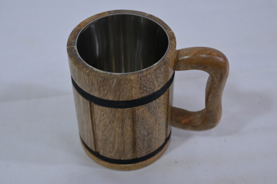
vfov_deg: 29.2
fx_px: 354
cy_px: 89
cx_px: 140
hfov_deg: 42.8
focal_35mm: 46
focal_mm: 43
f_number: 8
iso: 500
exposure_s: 1/125
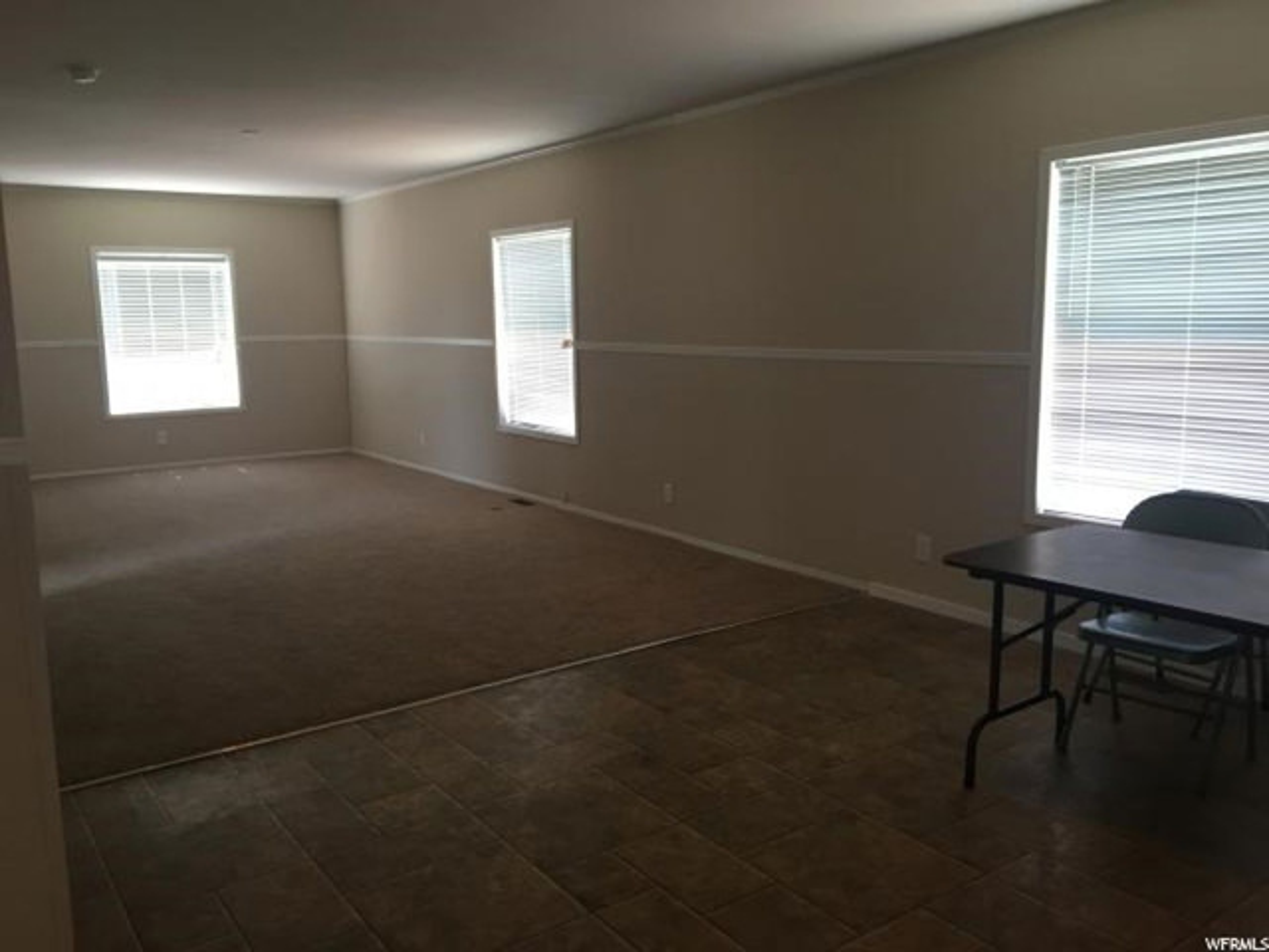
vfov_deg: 48.2
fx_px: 1063
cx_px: 634
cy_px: 476
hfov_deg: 61.7
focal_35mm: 29
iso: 80
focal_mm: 4.15
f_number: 2.2
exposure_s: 1/30
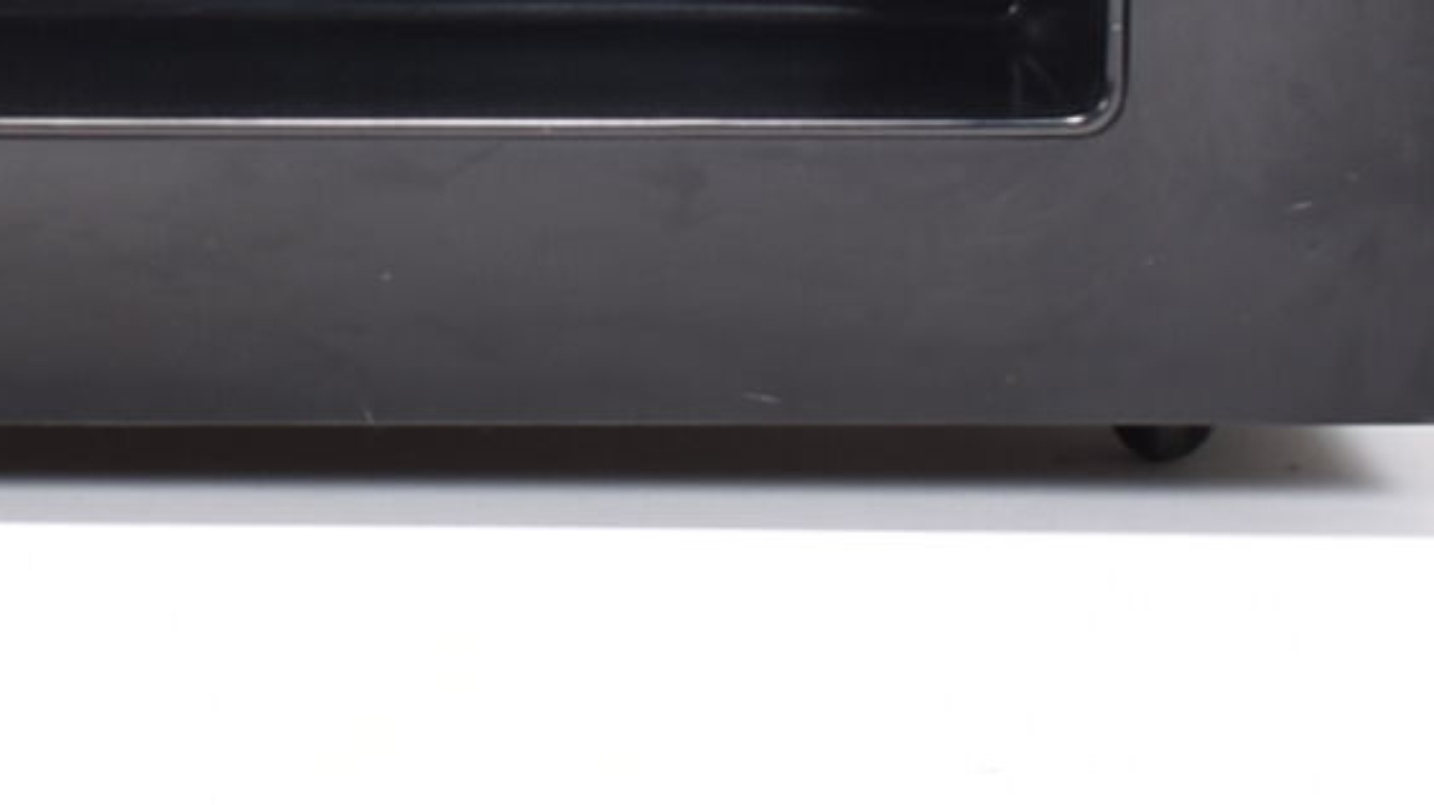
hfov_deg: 11.5
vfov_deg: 6.5
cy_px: -367
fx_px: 6993
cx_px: -115
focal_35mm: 184
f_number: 4.5
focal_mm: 22
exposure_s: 1/200
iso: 100
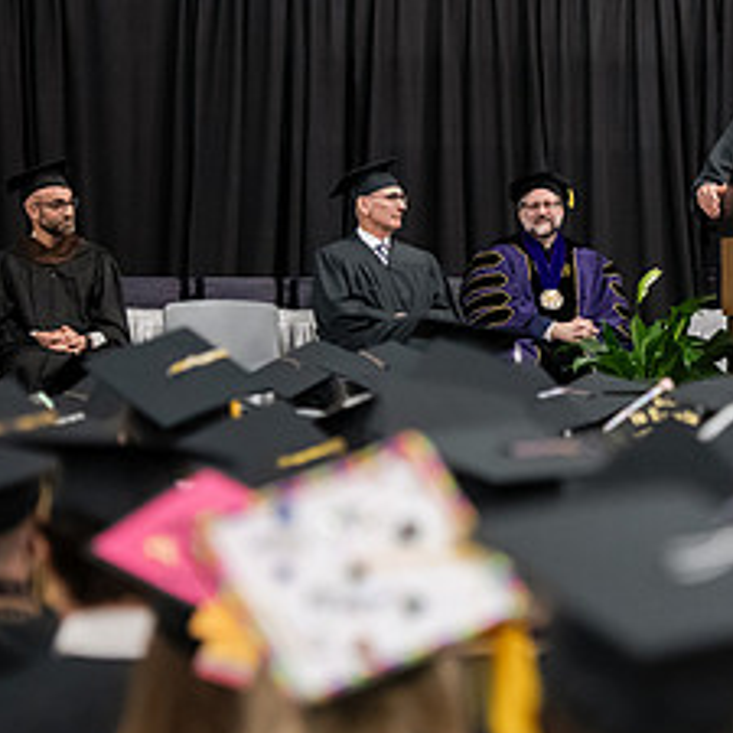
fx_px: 5869
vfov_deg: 7.1
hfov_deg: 7.1
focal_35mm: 245
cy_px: 181
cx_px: 880
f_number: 3.2
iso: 3200
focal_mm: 112
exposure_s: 1/200
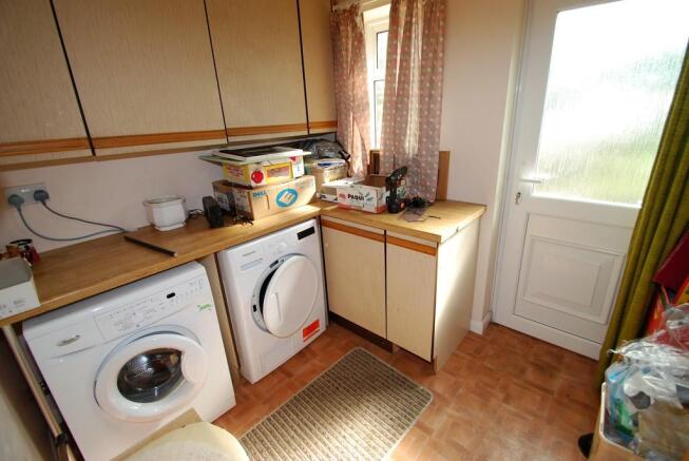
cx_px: 344
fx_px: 287
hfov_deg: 100.3
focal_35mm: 15
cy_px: 230
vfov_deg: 77.5
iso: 200
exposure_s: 1/100
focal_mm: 10
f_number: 5
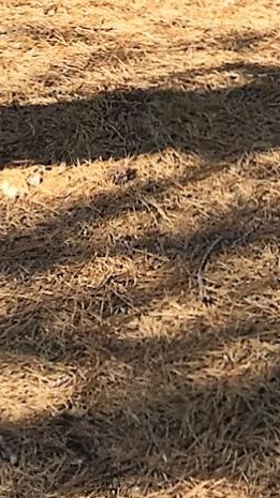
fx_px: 1798
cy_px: -559
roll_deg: +0.3
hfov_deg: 8.7
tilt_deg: -4.1
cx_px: 450
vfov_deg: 13.2
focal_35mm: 136
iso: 25
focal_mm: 4.15
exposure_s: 1/625
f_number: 2.2
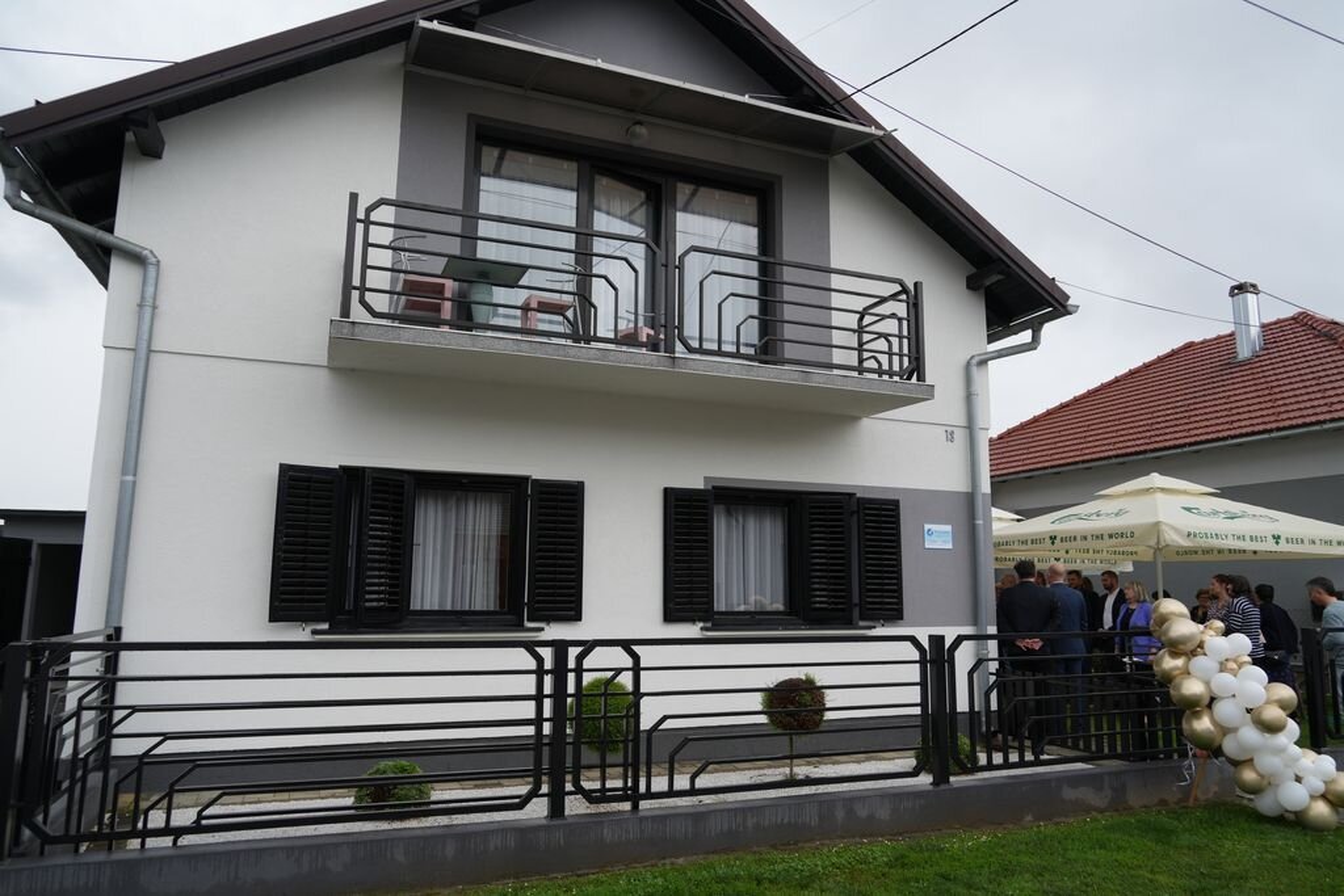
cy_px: 448
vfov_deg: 53.1
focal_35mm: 24
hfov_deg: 73.7
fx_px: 896
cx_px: 672
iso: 100
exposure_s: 1/125
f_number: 6.3
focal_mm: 24
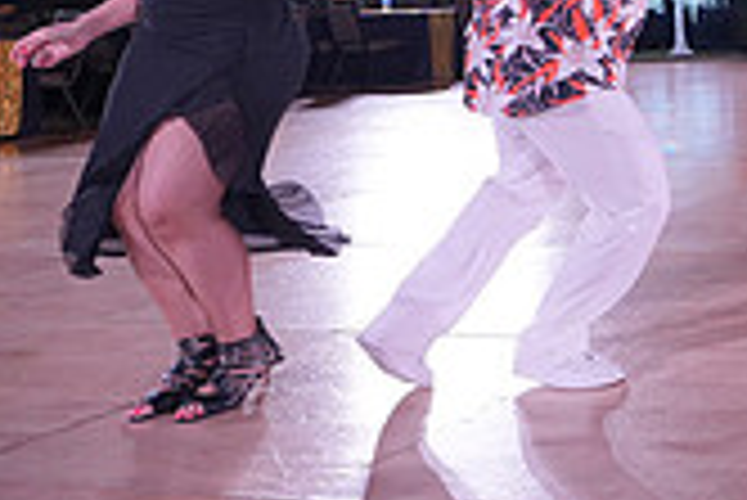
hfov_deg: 24.2
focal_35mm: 56
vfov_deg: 22.6
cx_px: 1224
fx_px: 1163
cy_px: -74
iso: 2000
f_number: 4
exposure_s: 1/400
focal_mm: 16
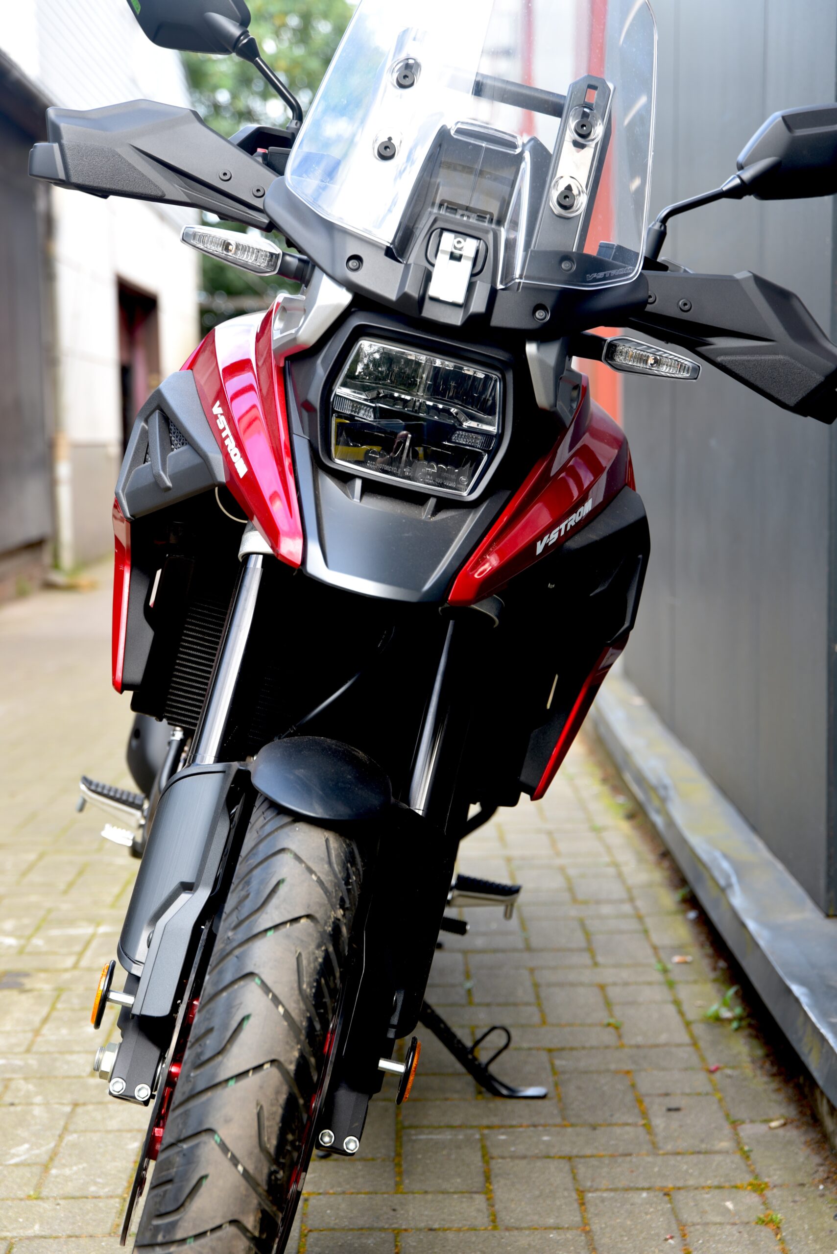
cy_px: 627
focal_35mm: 62
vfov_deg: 32.4
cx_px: 418
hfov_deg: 21.9
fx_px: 2160
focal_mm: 62
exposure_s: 1/80
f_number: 4.5
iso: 100
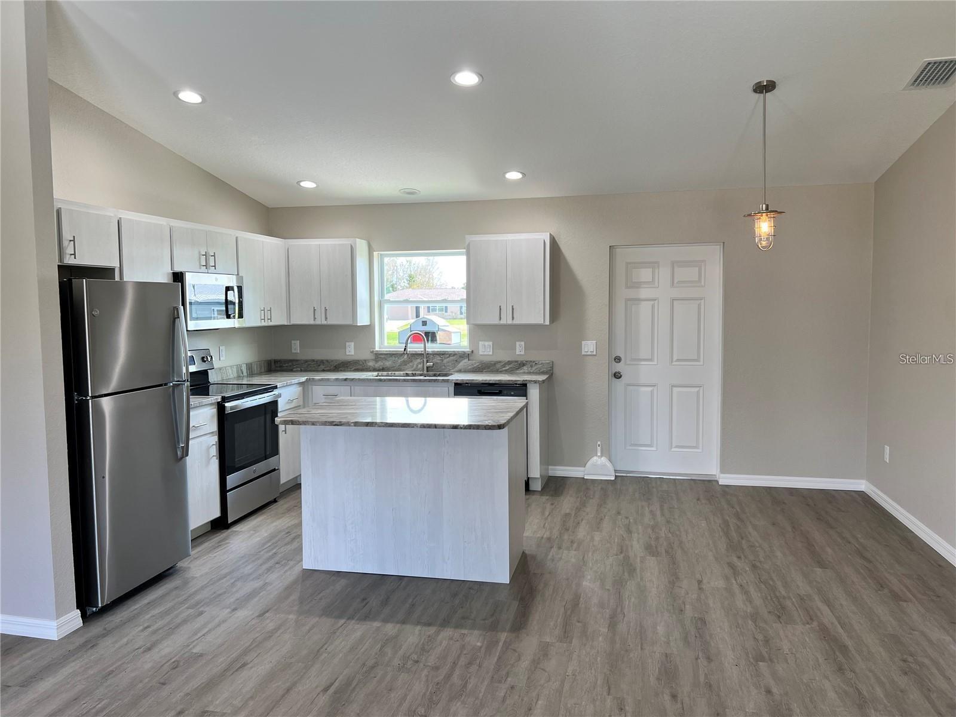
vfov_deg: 53.1
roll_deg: +0.3
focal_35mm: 26
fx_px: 718
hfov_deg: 67.3
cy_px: 358
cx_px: 478
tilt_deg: -4.7
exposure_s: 1/120
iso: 64
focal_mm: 5.7
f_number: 1.5
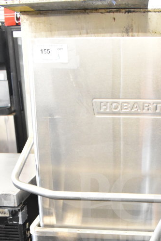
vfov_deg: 34.5
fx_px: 369
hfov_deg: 24.4
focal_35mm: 55
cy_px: 211
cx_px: 122
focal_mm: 20
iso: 6400
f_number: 5.6
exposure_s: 1/125
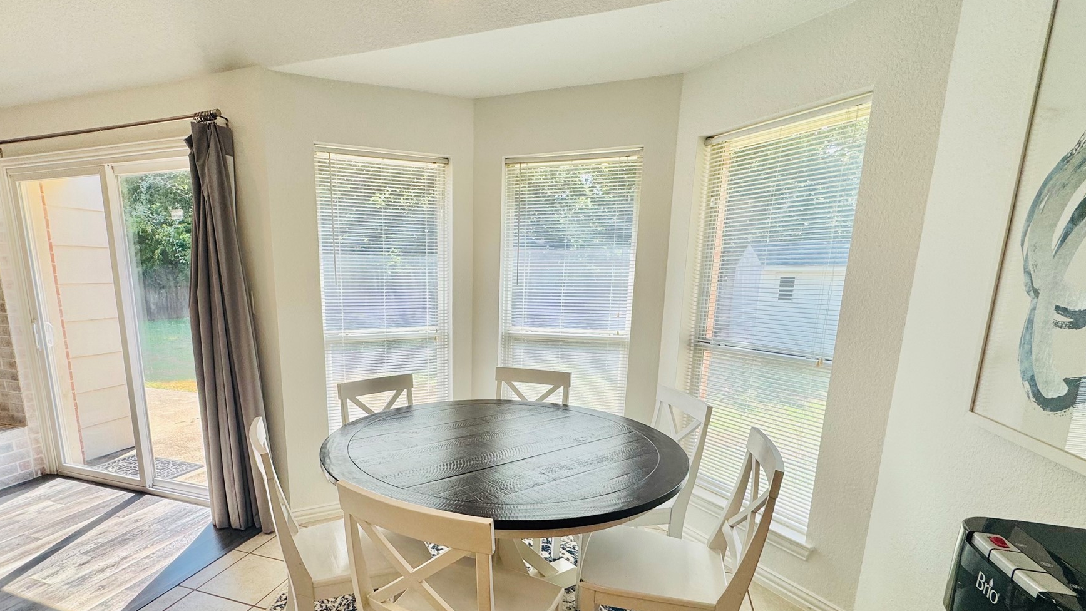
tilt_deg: -12.3
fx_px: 518
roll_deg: +0.8
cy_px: 383
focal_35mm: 18
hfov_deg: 92.1
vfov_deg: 60.2
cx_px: 469
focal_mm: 2.22
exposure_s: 1/291
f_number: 2.2
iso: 40
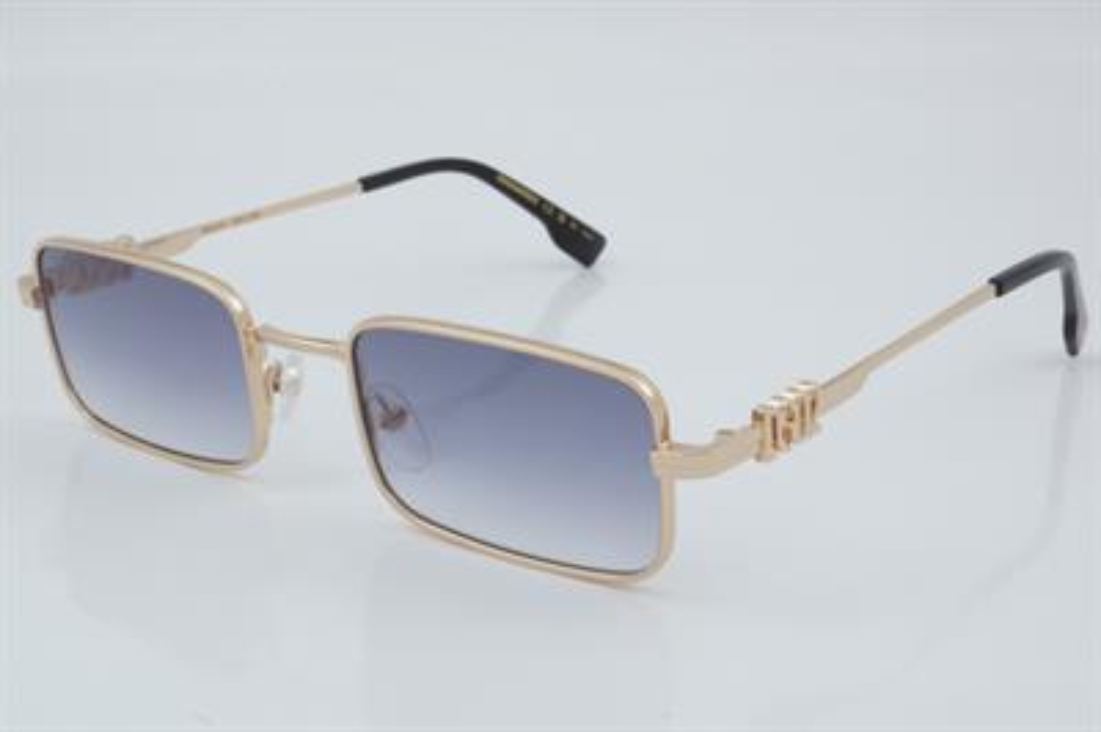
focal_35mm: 75
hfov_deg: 27.0
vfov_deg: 18.2
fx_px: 2292
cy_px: 366
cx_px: 550
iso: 100
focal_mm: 50
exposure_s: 1/4
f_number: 32
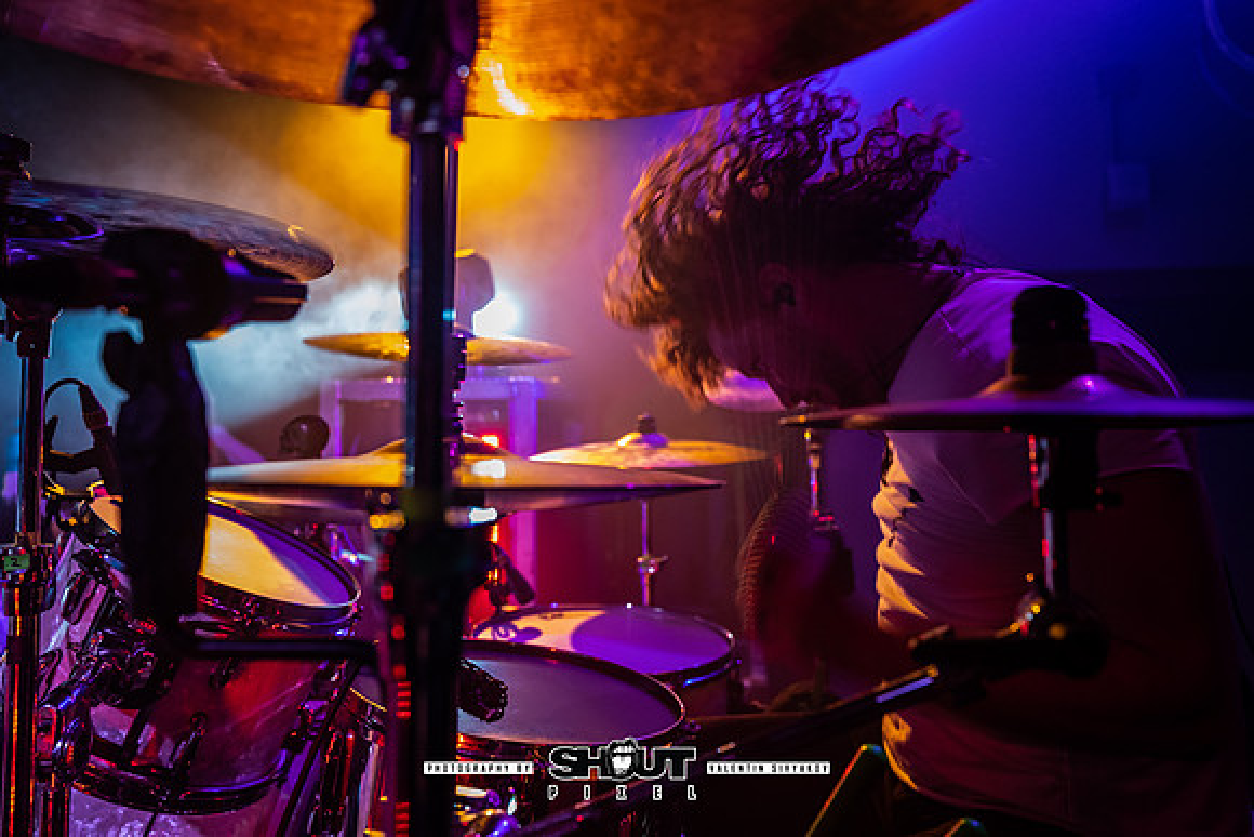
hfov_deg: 61.8
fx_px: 1045
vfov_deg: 43.4
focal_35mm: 30
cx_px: 573
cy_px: 336
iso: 2500
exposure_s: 1/125
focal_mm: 24
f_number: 2.8
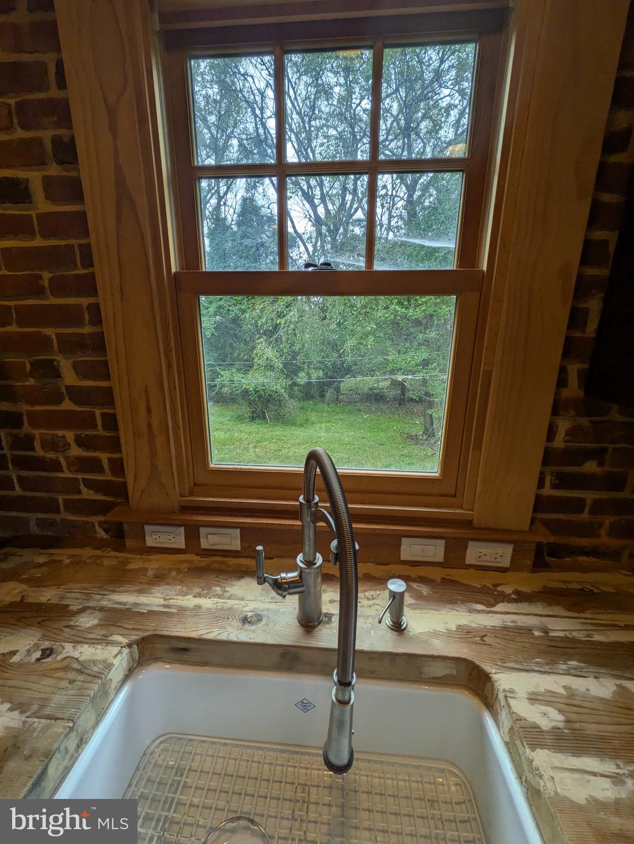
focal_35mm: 14
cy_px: 422
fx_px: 342
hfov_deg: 85.7
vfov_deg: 102.0
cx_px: 317
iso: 36
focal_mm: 1.83
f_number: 2.2
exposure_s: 1/130
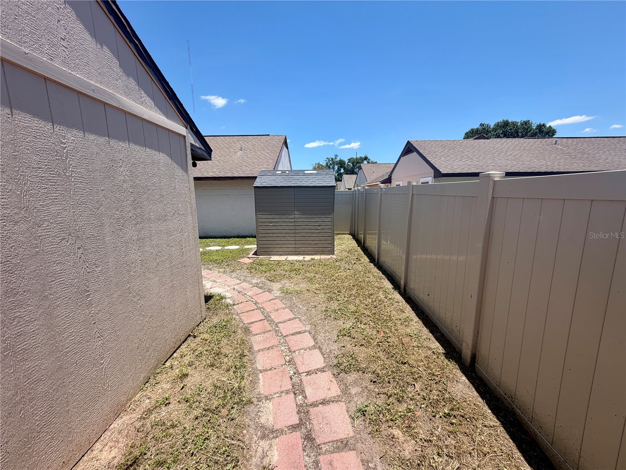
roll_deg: -0.2
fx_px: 253
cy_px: 235
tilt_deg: -9.3
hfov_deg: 102.1
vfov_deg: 85.7
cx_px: 313
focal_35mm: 14
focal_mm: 2.22
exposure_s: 1/770
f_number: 2.2
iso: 25
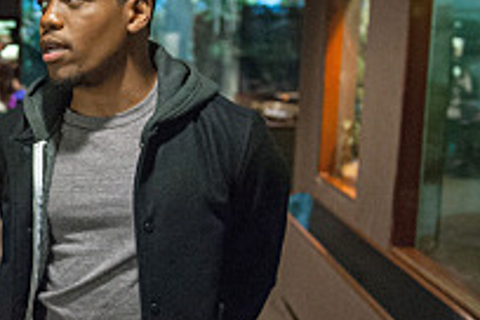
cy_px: 178
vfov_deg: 19.2
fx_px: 947
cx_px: -99
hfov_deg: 25.5
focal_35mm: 71
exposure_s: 1/100
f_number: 2.8
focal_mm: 29
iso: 5000
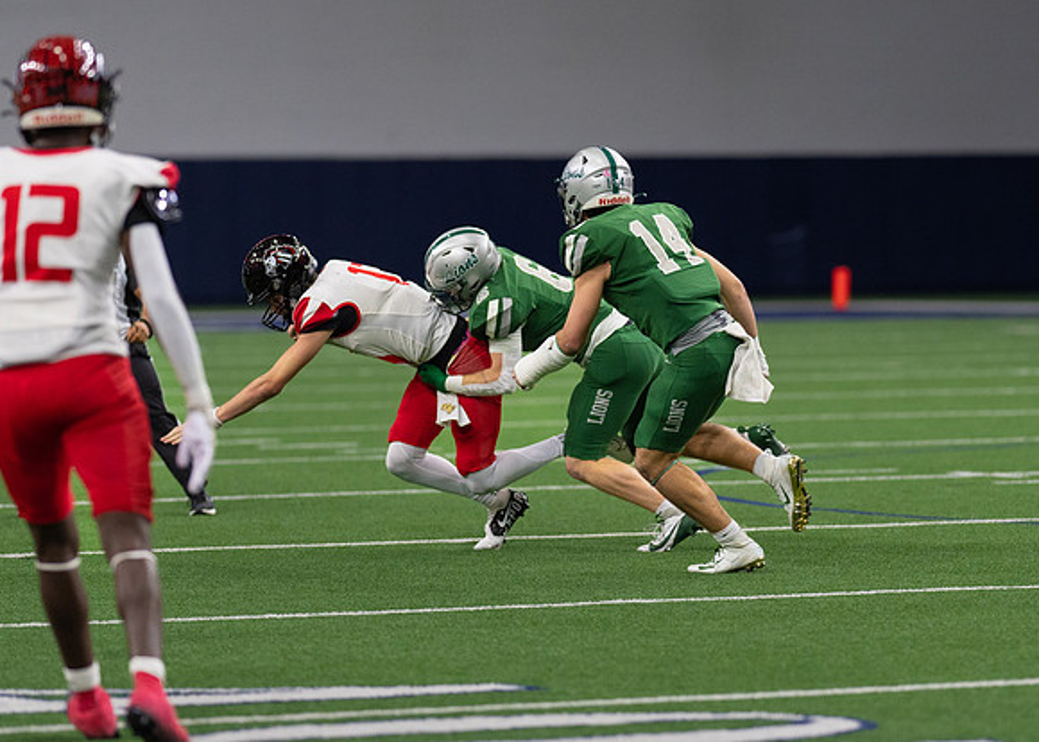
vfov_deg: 5.2
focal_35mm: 276
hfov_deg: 7.3
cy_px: 335
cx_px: 605
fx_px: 8129
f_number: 1.8
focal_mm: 135
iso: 1000
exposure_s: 1/1250
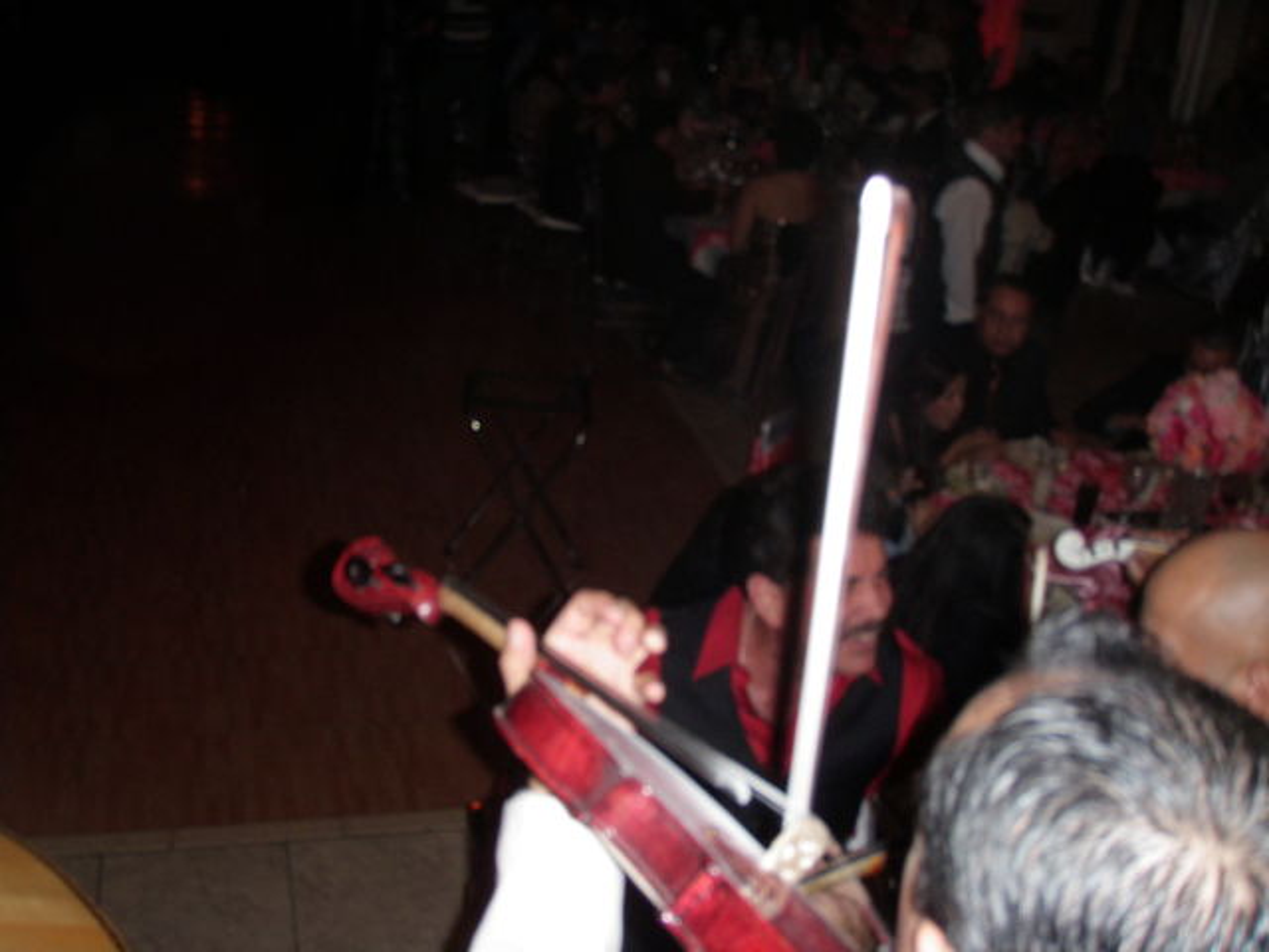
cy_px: 476
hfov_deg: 49.0
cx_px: 634
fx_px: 1393
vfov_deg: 37.7
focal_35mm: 38
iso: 160
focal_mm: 6.7
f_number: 3.5
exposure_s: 1/30
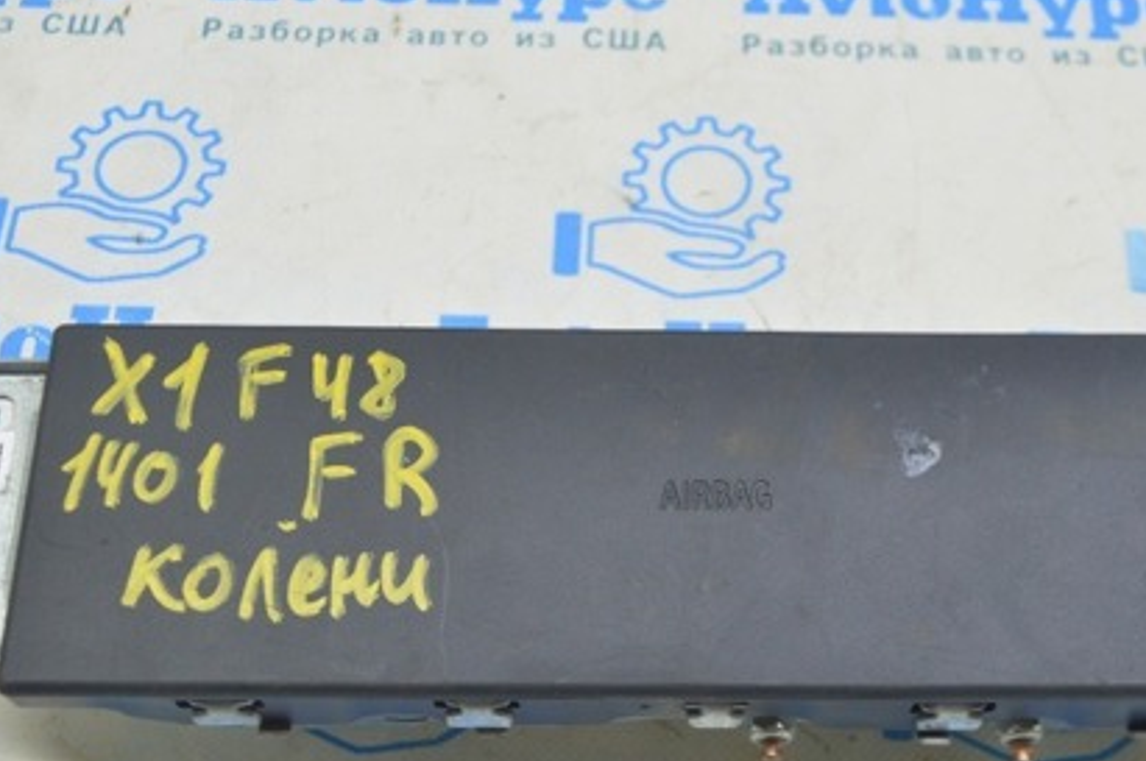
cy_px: 573
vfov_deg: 23.9
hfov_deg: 35.6
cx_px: 666
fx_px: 1781
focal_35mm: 56
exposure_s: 1/20
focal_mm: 24
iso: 400
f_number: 5.6
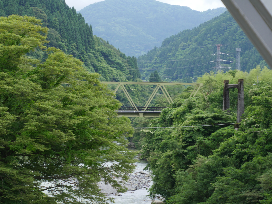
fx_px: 1100
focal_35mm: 140
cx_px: 136
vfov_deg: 10.6
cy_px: 102
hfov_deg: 14.1
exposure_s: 1/160
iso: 250
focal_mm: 70
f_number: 7.1
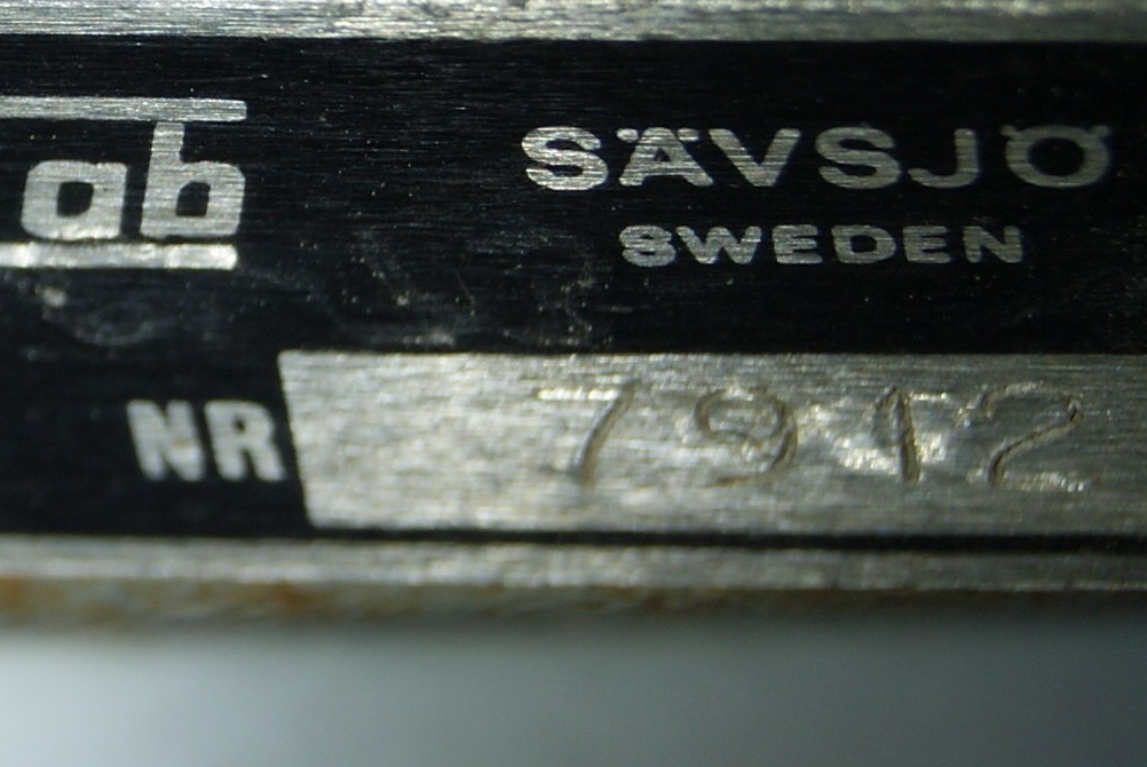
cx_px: 42
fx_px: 10170
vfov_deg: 4.3
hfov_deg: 6.4
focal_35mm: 319
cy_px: 167
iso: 100
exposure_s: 1/500
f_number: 6.3
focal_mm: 55
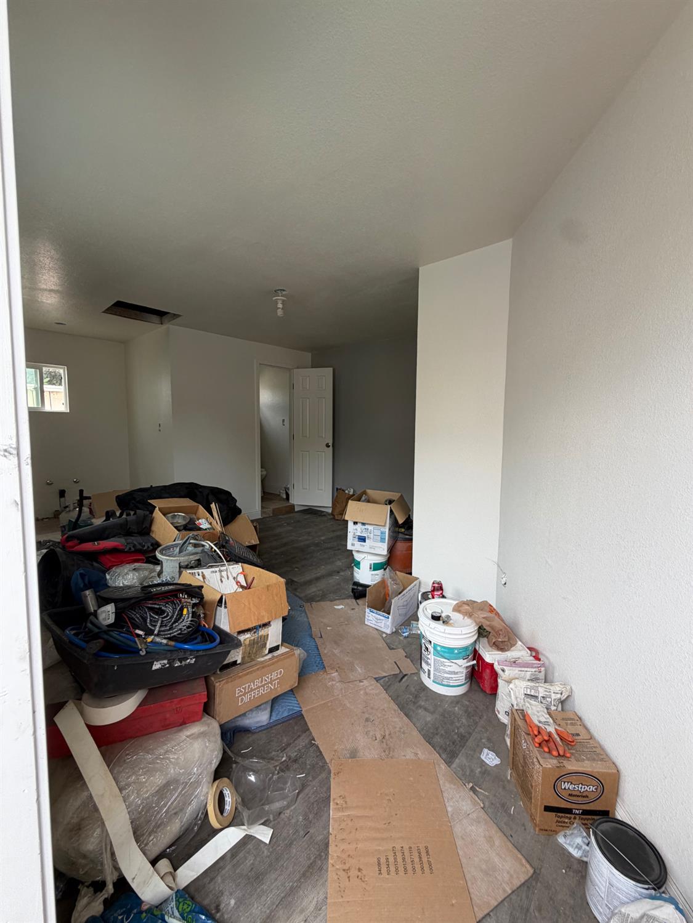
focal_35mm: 14
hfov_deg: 85.7
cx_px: 346
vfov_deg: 102.0
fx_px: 374
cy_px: 462
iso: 80
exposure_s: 1/121
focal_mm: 2.22
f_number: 2.2
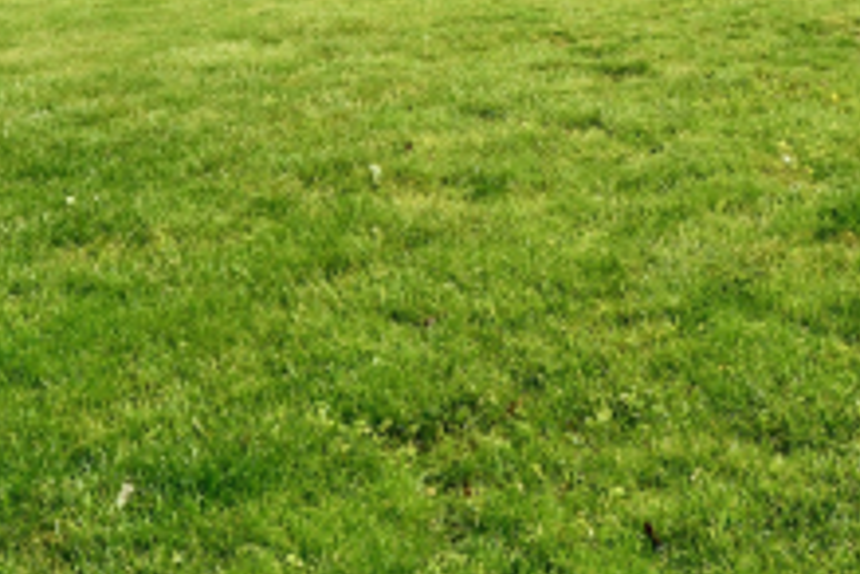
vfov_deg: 24.9
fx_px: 1147
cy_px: -145
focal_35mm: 48
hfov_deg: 40.6
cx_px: 569
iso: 640
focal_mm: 14
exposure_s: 1/500
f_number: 11
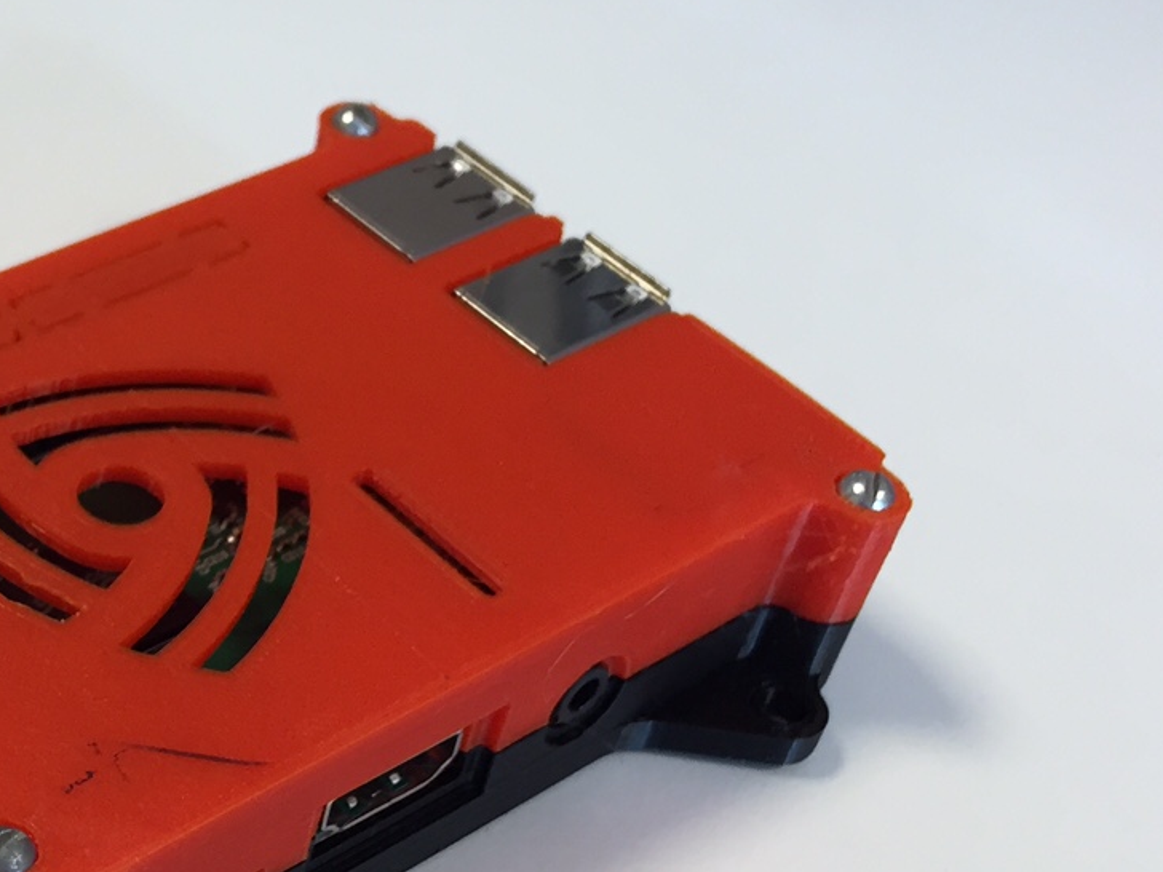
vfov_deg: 22.1
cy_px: 778
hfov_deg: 28.4
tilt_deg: -48.1
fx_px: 2184
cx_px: 61
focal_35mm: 65
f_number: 2.2
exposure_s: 1/33
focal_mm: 4.15
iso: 32
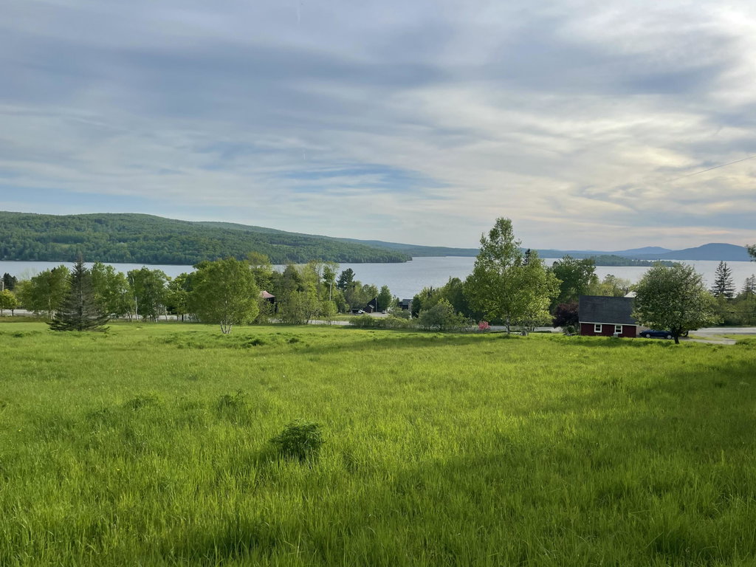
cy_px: 284
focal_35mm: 26
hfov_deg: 67.3
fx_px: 568
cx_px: 378
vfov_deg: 53.1
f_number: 1.6
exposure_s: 1/4651
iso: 32
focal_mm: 4.2
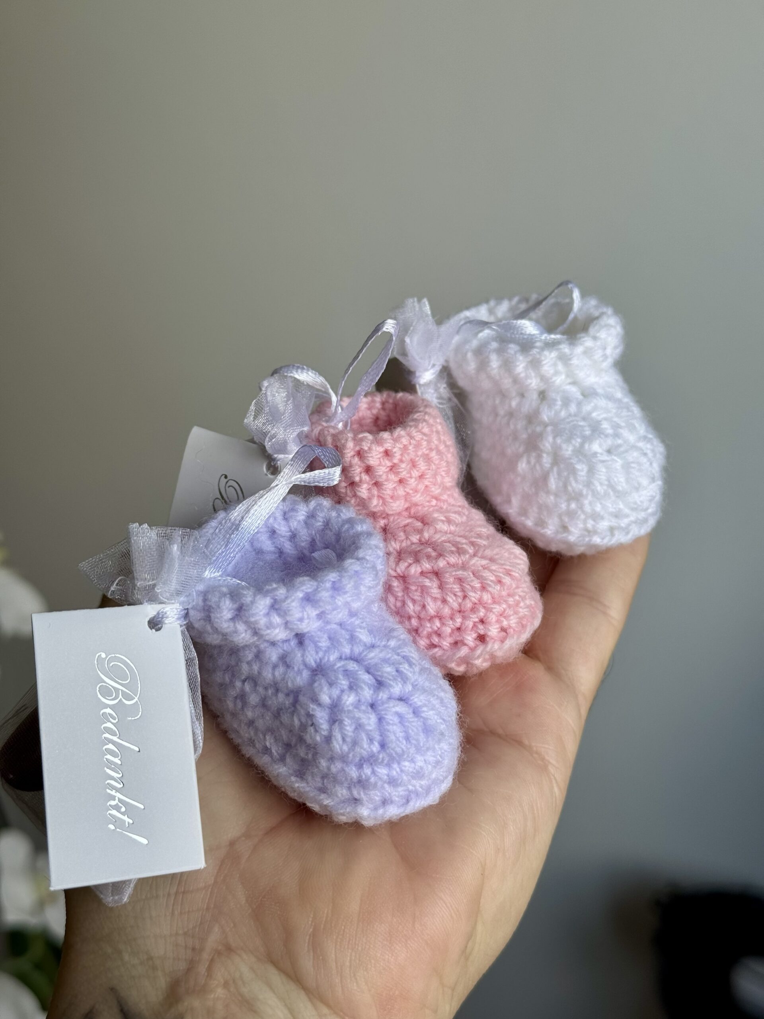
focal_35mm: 48
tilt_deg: -29.7
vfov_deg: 39.7
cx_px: 382
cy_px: 510
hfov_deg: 30.3
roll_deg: +14.0
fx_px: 1413
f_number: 1.78
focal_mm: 6.76
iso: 64
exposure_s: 1/309
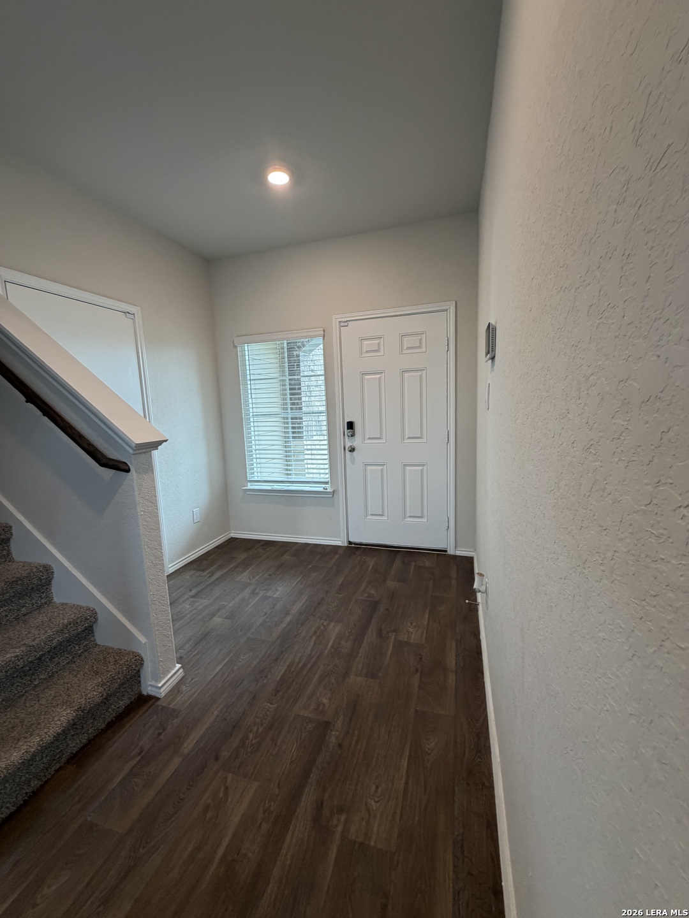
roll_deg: +2.9
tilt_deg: -9.2
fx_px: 372
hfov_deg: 85.7
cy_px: 459
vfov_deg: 102.1
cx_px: 344
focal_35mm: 14
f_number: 2.2
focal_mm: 2.22
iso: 320
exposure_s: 1/120
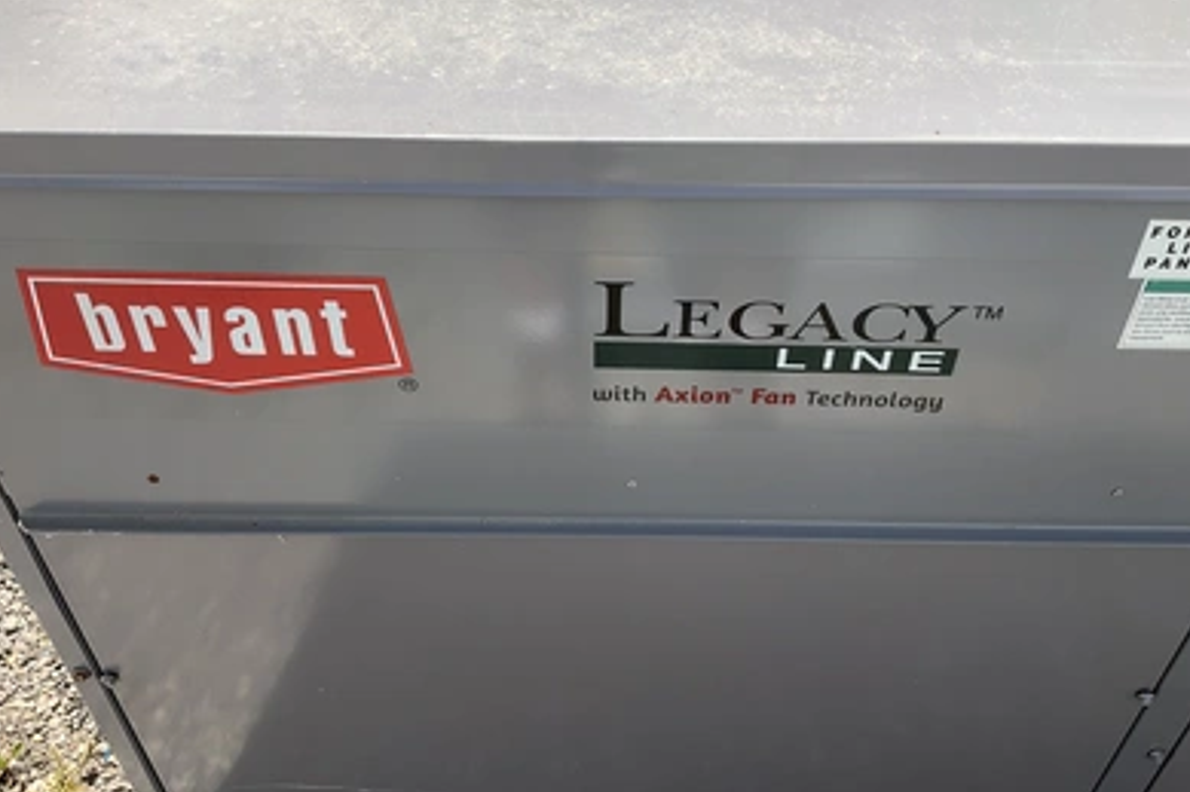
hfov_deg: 60.3
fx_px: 1024
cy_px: 352
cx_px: 600
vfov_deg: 42.2
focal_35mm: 31
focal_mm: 3
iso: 25
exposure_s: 1/1451
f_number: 1.8
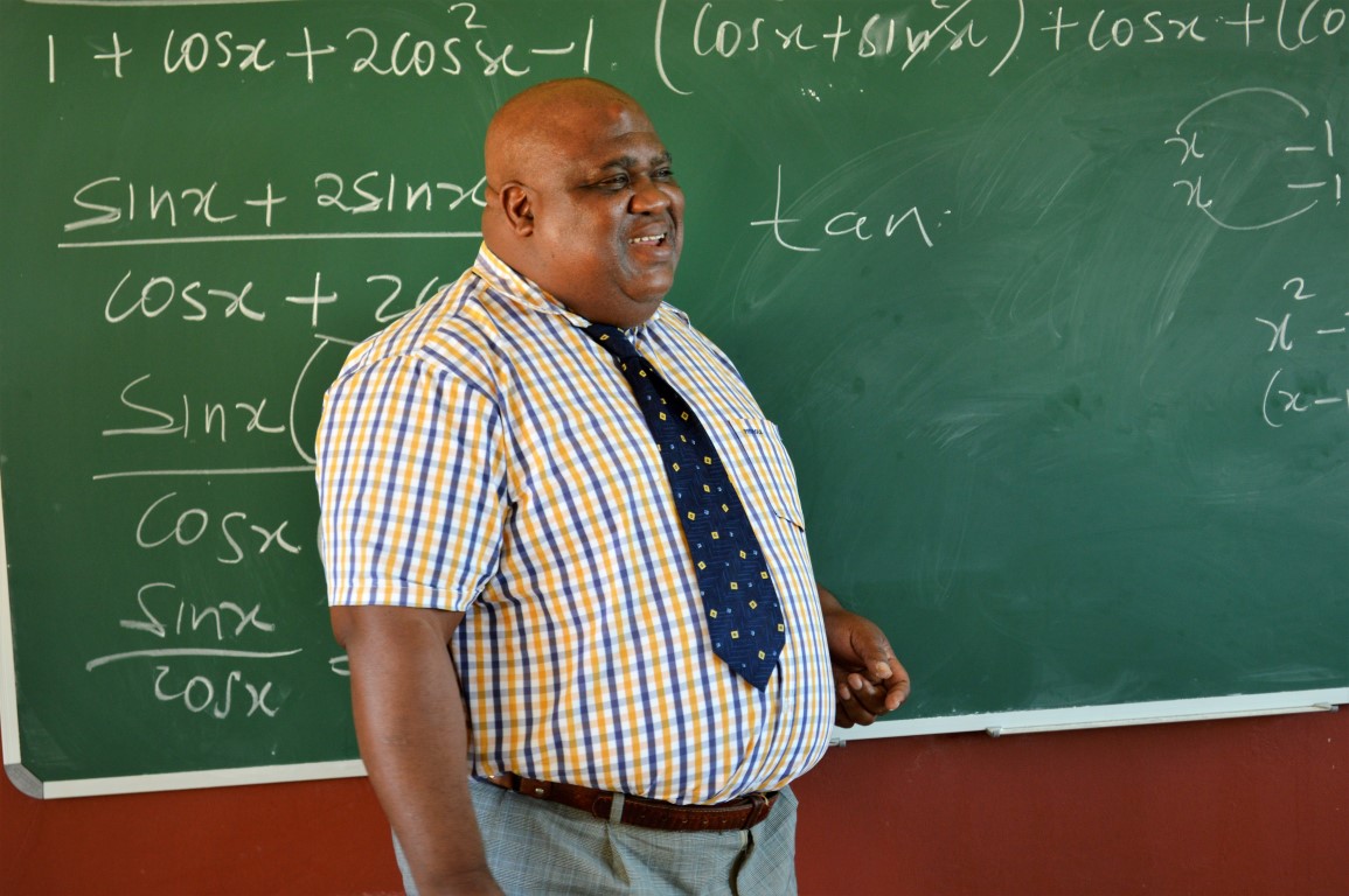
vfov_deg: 17.5
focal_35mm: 78
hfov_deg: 26.0
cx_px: 674
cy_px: 448
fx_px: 2920
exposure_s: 1/30
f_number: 5.6
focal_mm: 52
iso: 400
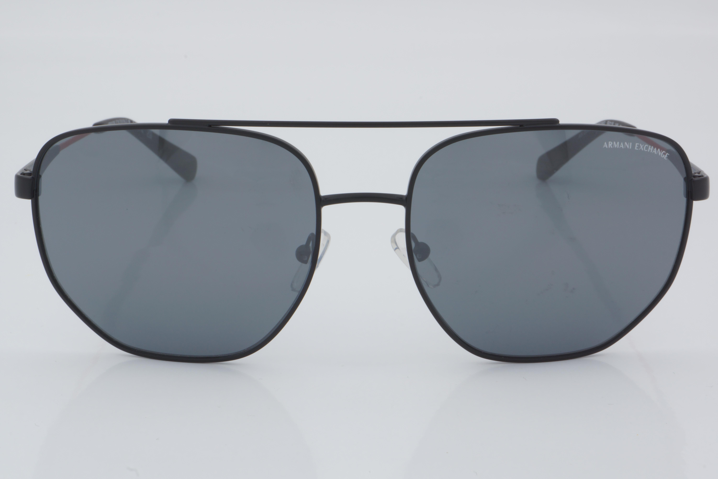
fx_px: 1645
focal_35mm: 82
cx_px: 359
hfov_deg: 24.6
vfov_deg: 16.6
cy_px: 240
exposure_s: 1/4
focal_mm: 55
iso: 100
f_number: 32
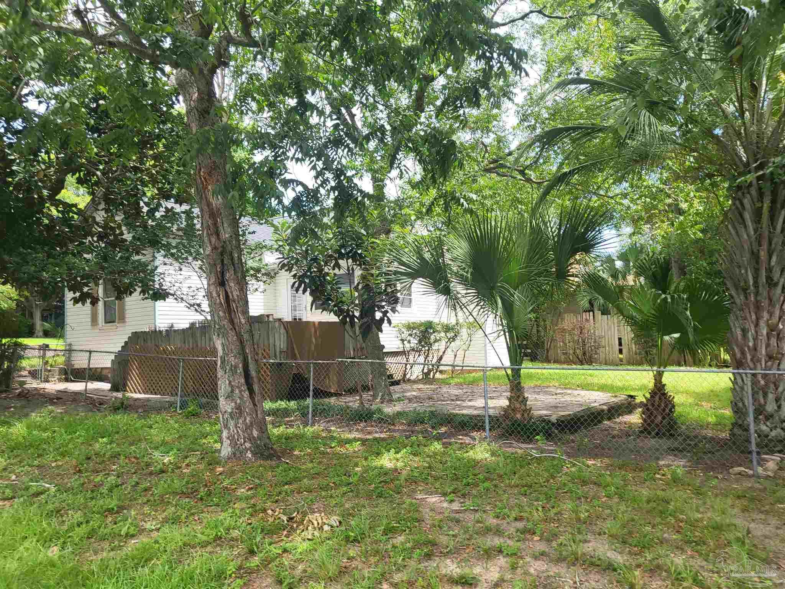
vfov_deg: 53.1
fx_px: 590
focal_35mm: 26
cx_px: 392
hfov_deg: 67.3
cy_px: 294
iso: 50
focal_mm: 4.25
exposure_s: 1/525
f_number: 1.8
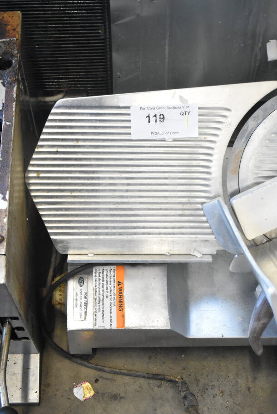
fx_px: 778
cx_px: 138
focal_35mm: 68
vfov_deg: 29.9
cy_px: 207
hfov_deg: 20.2
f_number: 5
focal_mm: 45
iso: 3600
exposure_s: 1/80
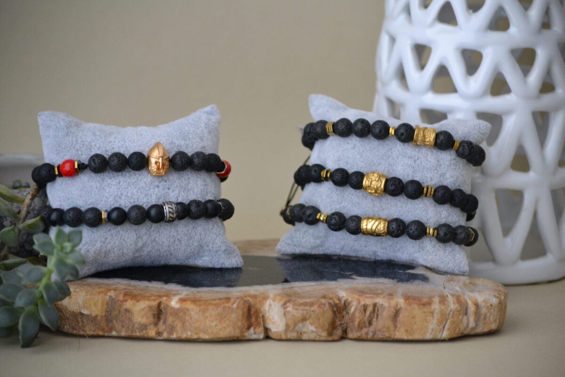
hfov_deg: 16.1
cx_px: 282
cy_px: 188
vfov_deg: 10.8
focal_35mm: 128
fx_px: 2001
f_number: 4.2
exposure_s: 1/125
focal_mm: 85
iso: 1100
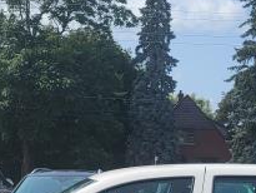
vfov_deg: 17.0
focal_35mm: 81
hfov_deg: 24.1
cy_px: 261
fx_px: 599
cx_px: 134
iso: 40
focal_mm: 5.4
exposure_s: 1/2607
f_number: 1.8
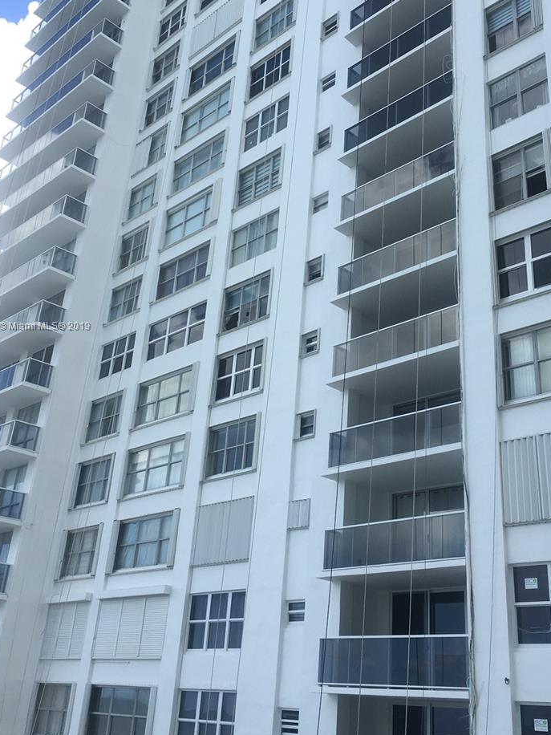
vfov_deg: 48.9
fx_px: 806
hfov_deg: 37.7
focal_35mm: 38
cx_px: 304
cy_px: 327
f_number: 2.2
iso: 25
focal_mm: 4.15
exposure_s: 1/646
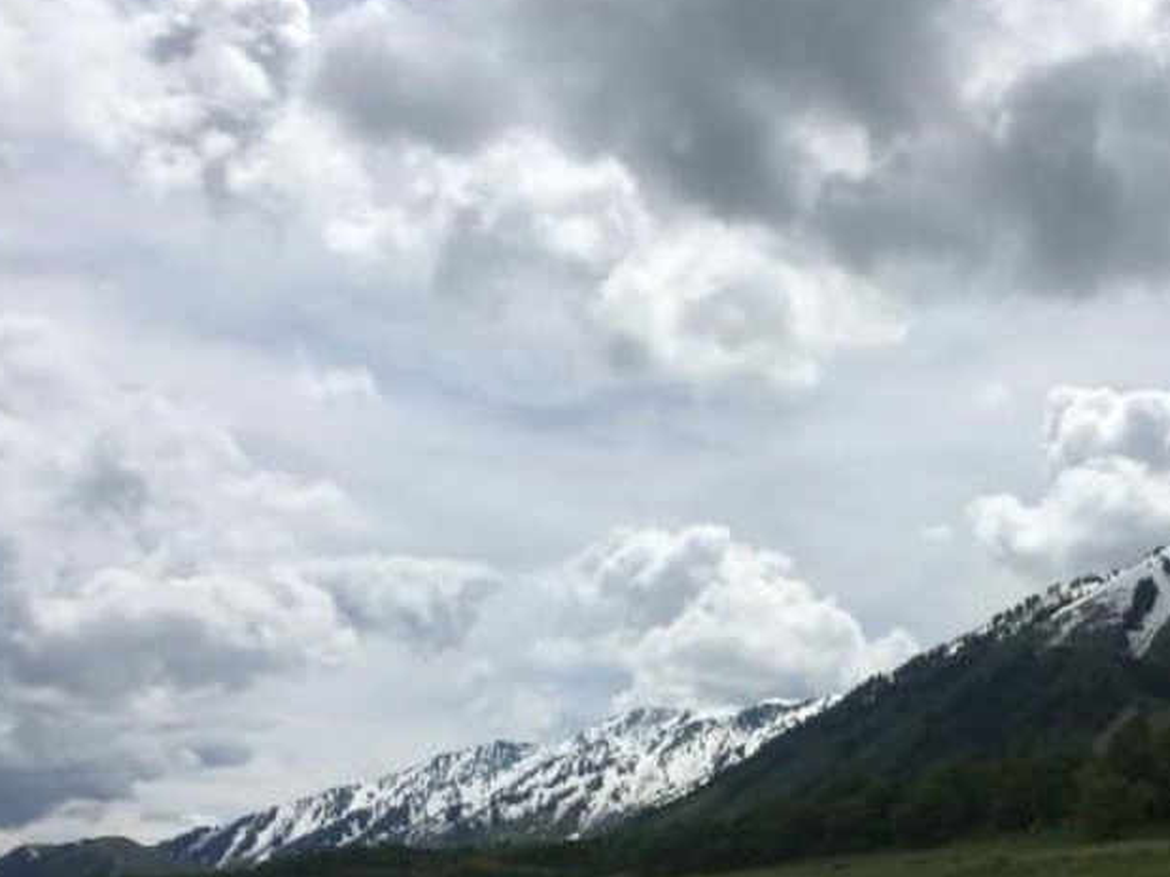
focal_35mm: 48
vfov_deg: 29.7
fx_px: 1622
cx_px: 851
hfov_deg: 38.8
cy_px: 667
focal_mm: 4.15
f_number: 2.2
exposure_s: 1/5650
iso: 32
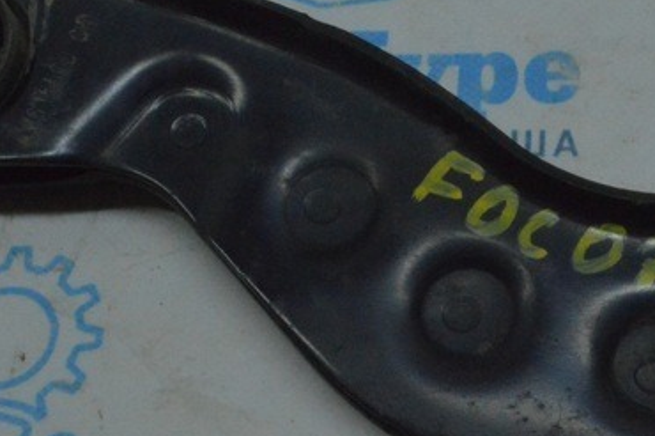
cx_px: 579
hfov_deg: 23.9
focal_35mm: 83
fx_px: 1509
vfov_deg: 16.4
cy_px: 144
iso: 4000
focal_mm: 20
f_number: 25
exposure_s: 1/80
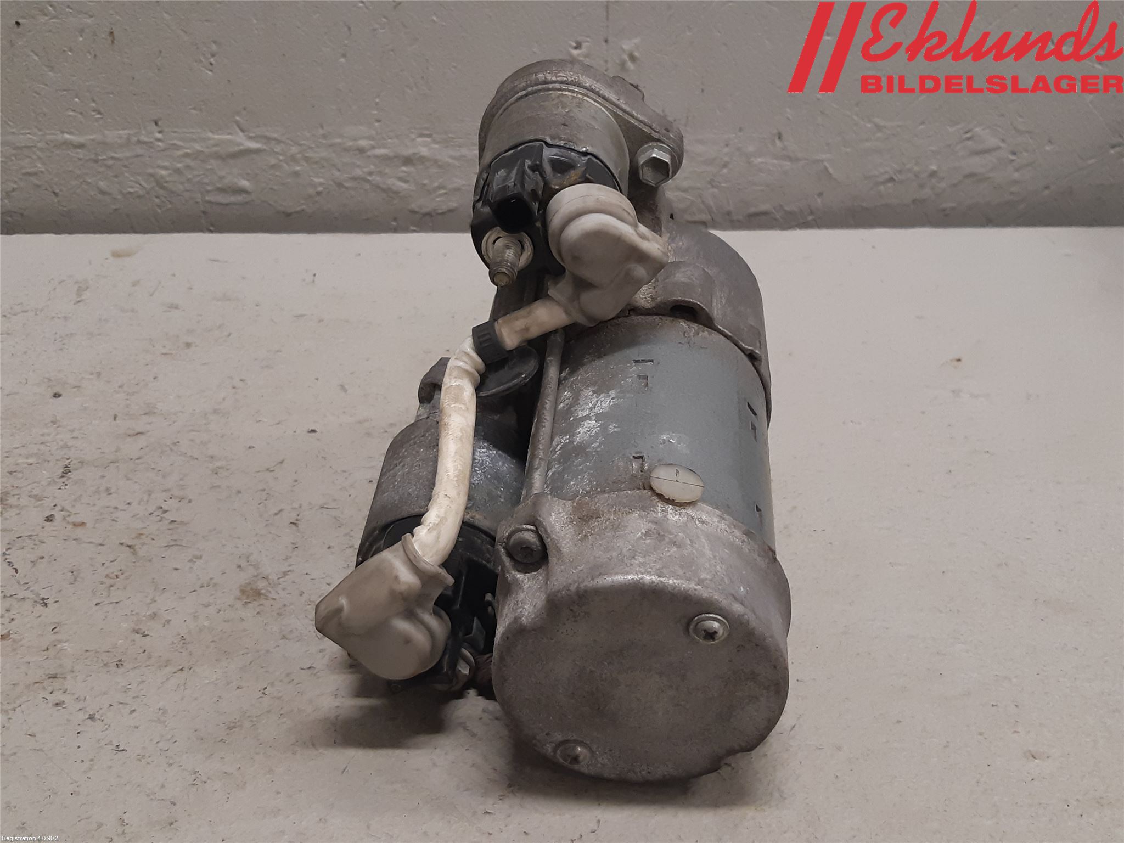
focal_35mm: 26
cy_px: 422
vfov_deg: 53.1
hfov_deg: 67.3
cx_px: 562
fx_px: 844
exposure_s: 1/50
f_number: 1.7
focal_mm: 3.93
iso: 125
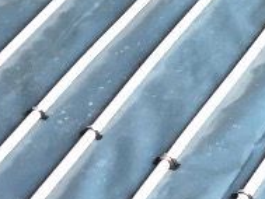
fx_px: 1409
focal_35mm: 184
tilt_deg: -20.2
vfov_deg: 7.4
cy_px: -328
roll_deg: +7.0
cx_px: 395
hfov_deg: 10.4
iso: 100
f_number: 2.2
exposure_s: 1/30
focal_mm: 4.15
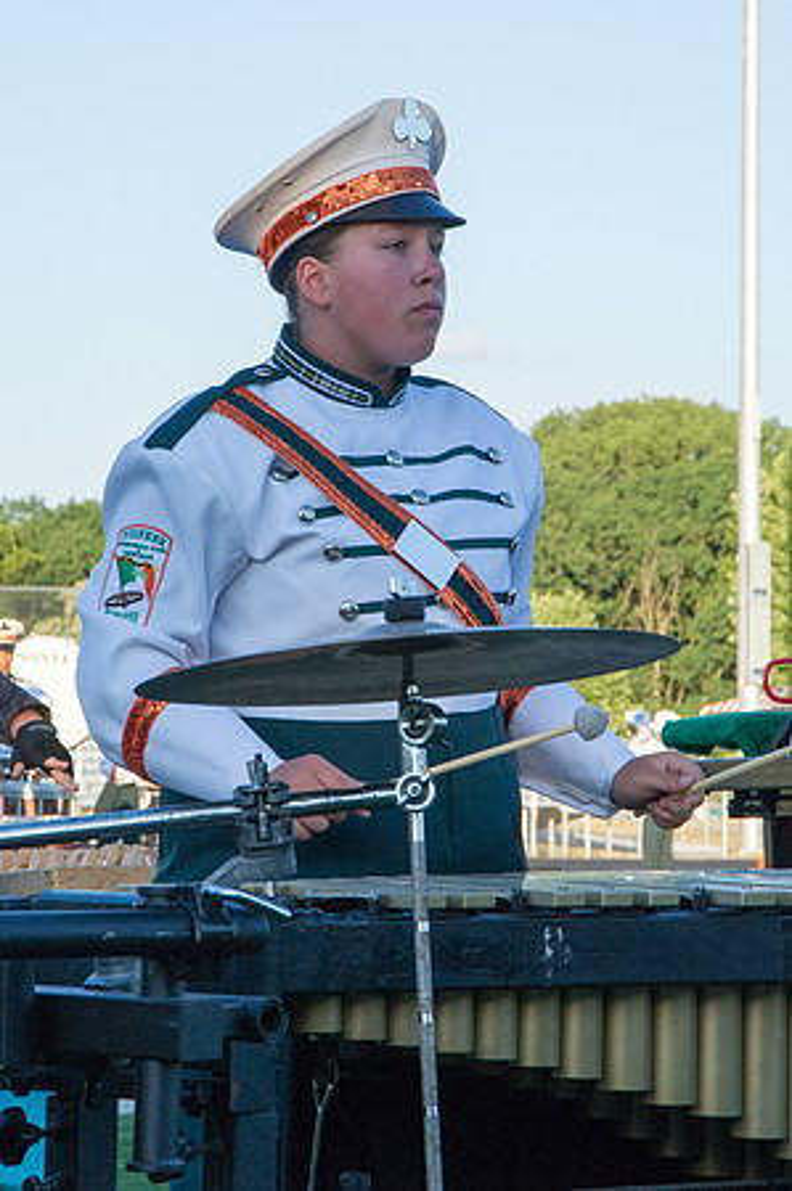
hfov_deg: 9.6
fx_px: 4710
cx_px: 386
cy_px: 536
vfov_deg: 14.4
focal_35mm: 142
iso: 640
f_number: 10
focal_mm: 85
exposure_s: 1/400
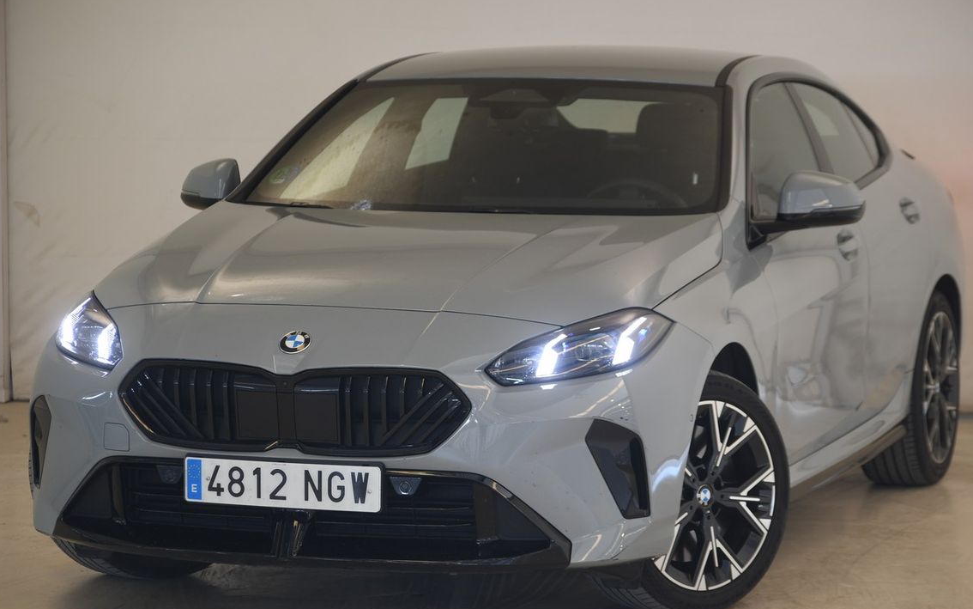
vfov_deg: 9.6
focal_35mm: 137
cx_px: 503
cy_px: 333
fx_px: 3633
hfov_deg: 15.3
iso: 100
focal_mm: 85
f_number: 4.2
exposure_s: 1/8
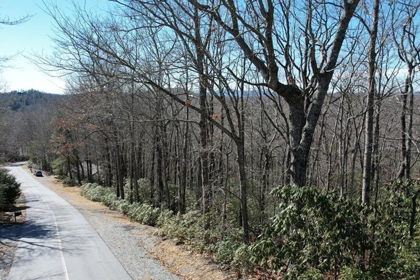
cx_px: 198
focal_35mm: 29
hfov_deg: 63.6
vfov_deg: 44.6
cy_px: 170
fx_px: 338
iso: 120
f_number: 2.8
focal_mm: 8.38
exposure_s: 1/1250
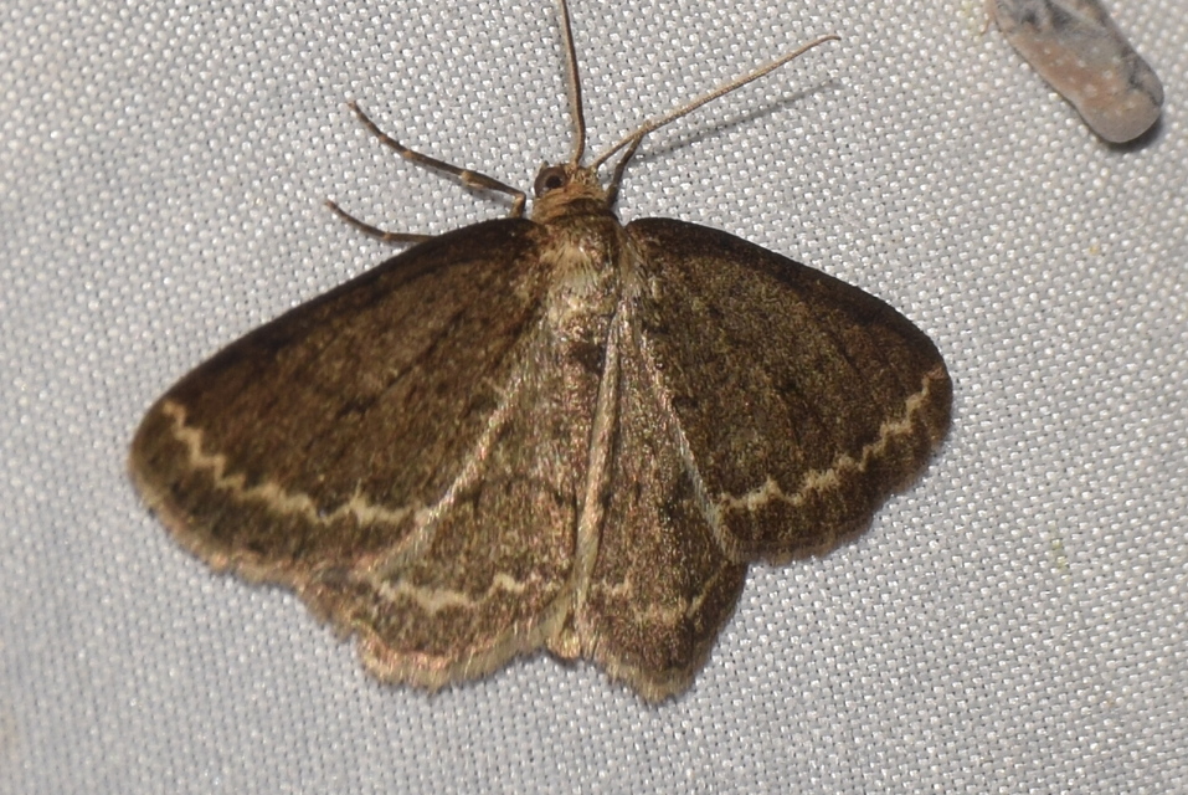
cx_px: 594
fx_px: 5747
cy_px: 398
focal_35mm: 174
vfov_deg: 7.9
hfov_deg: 11.8
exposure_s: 1/160
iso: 100
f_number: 13
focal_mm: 116
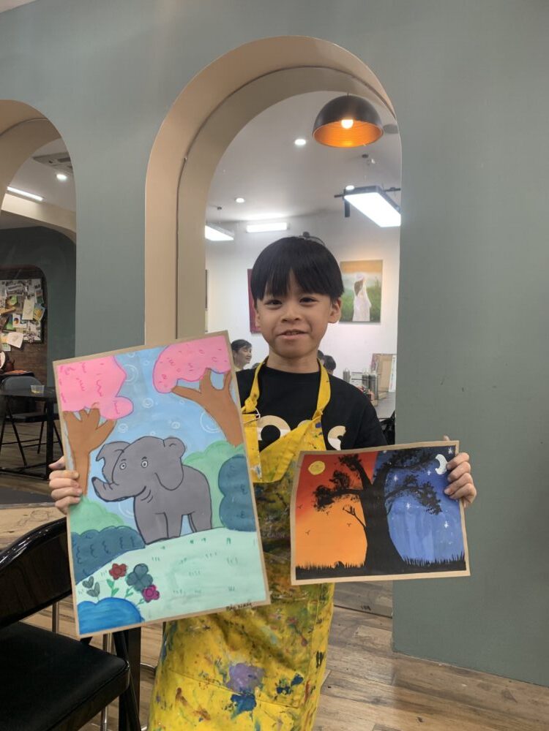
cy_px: 366
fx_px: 550
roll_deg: -0.8
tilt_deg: -1.2
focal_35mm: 26
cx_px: 274
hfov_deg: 53.1
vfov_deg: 67.3
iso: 64
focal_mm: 4.25
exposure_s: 1/100
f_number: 1.8
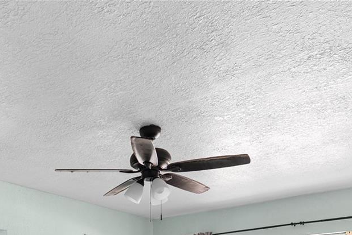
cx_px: 90
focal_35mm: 44
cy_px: 303
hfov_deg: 43.1
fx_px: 431
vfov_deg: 26.2
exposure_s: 1/6
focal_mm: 17
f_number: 8
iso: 400
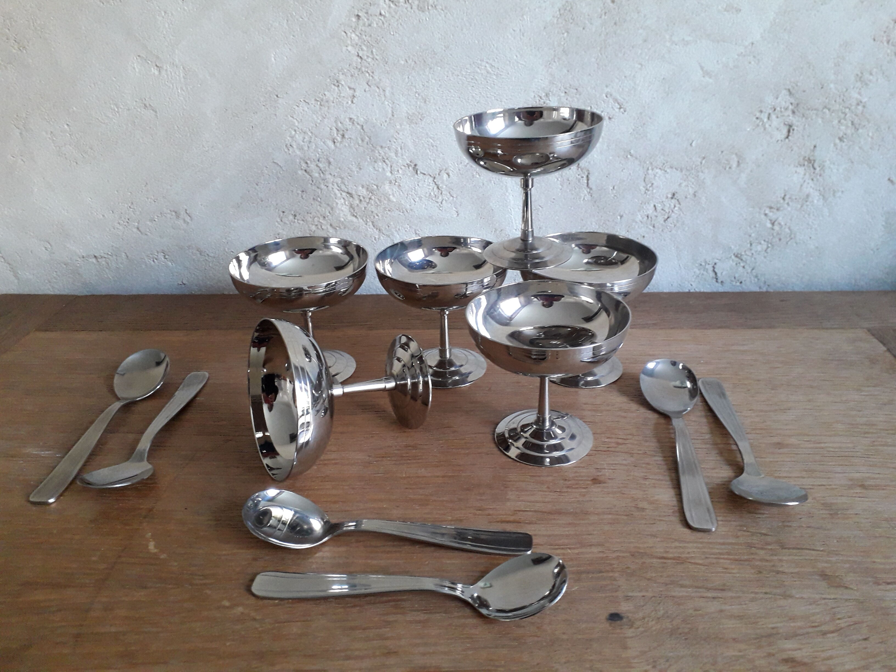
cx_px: 448
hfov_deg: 65.3
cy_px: 336
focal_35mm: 27
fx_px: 699
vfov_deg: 51.4
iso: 200
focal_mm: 3.6
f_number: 1.9
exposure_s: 1/25
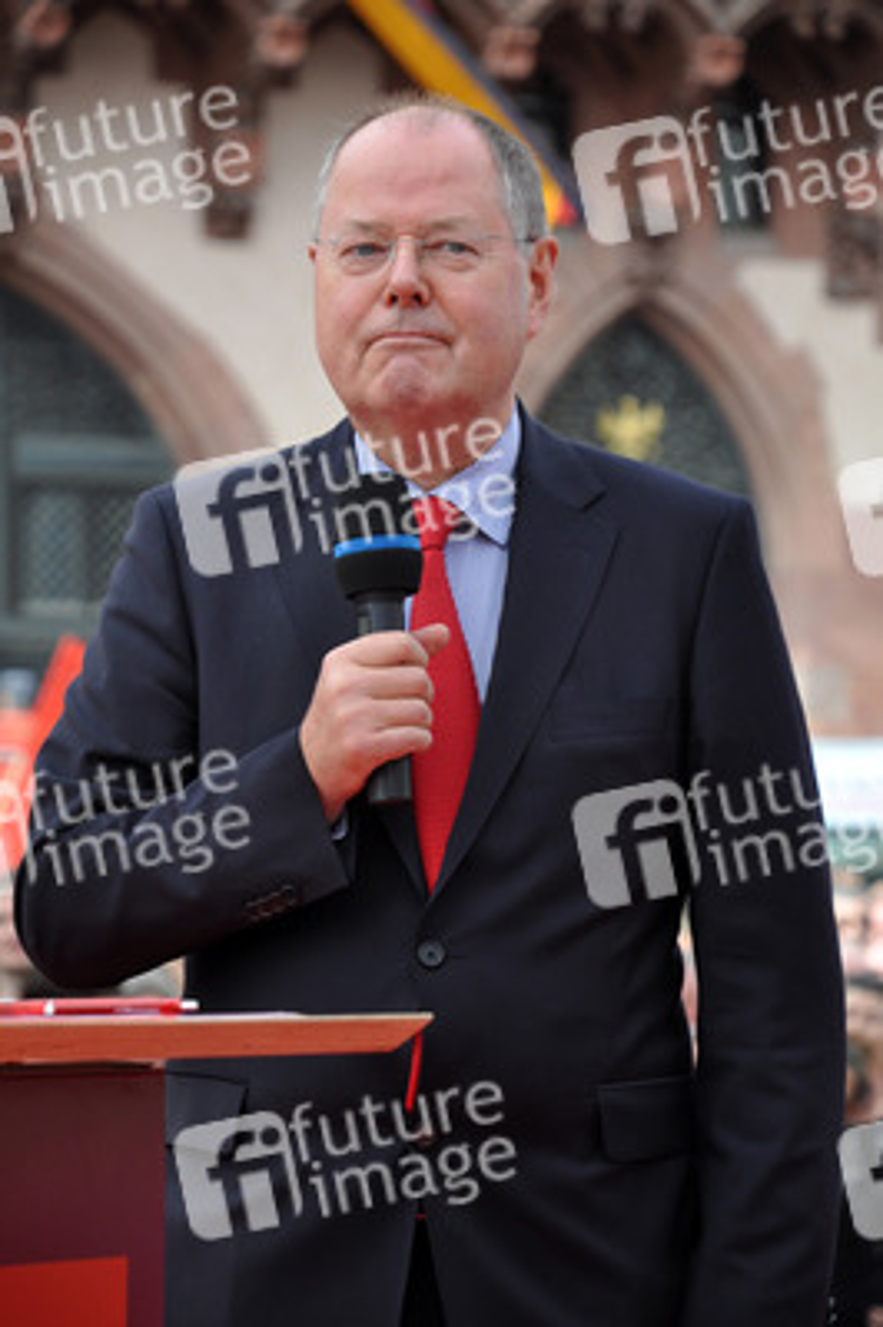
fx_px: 6633
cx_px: 442
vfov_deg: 11.4
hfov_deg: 7.6
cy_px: 664
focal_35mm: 180
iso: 400
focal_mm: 120
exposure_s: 1/320
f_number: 5.6
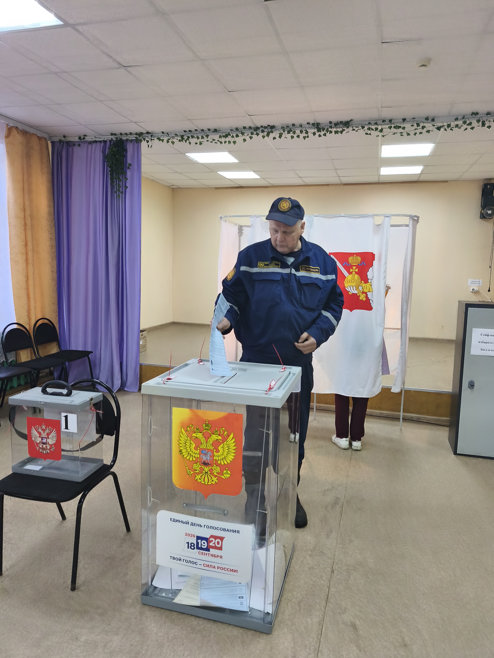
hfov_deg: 58.9
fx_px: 438
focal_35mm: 23
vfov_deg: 73.9
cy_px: 329
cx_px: 247
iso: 320
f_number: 1.65
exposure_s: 1/99.9
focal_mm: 6.18
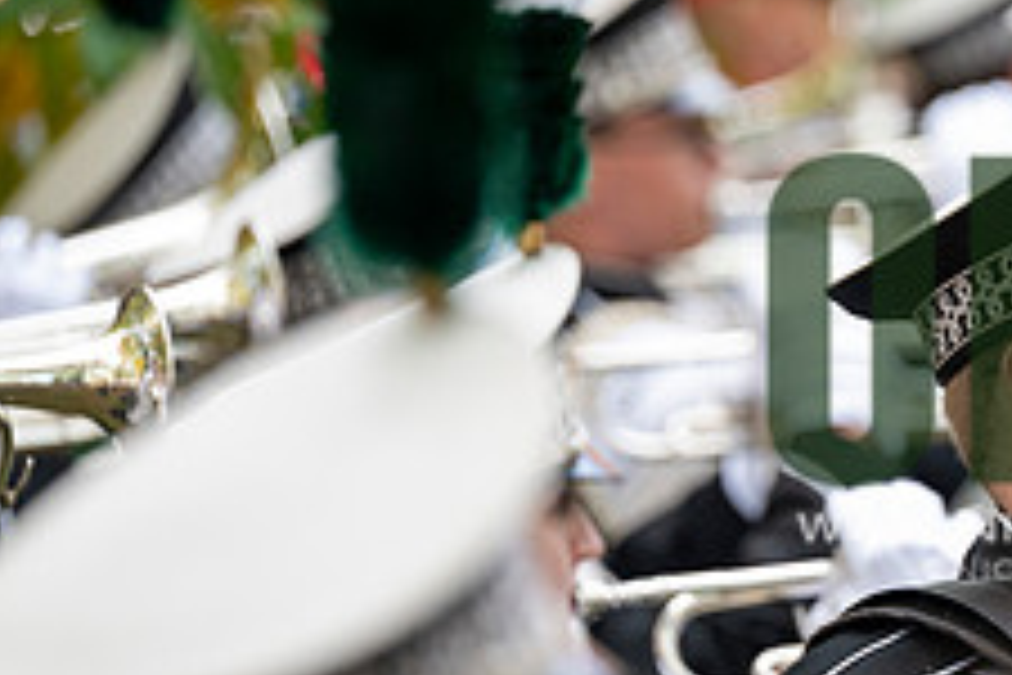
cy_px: 364
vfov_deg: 2.7
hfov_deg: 4.0
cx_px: 1106
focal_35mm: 515
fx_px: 14476
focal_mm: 200
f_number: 2.8
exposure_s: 1/1000
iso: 800
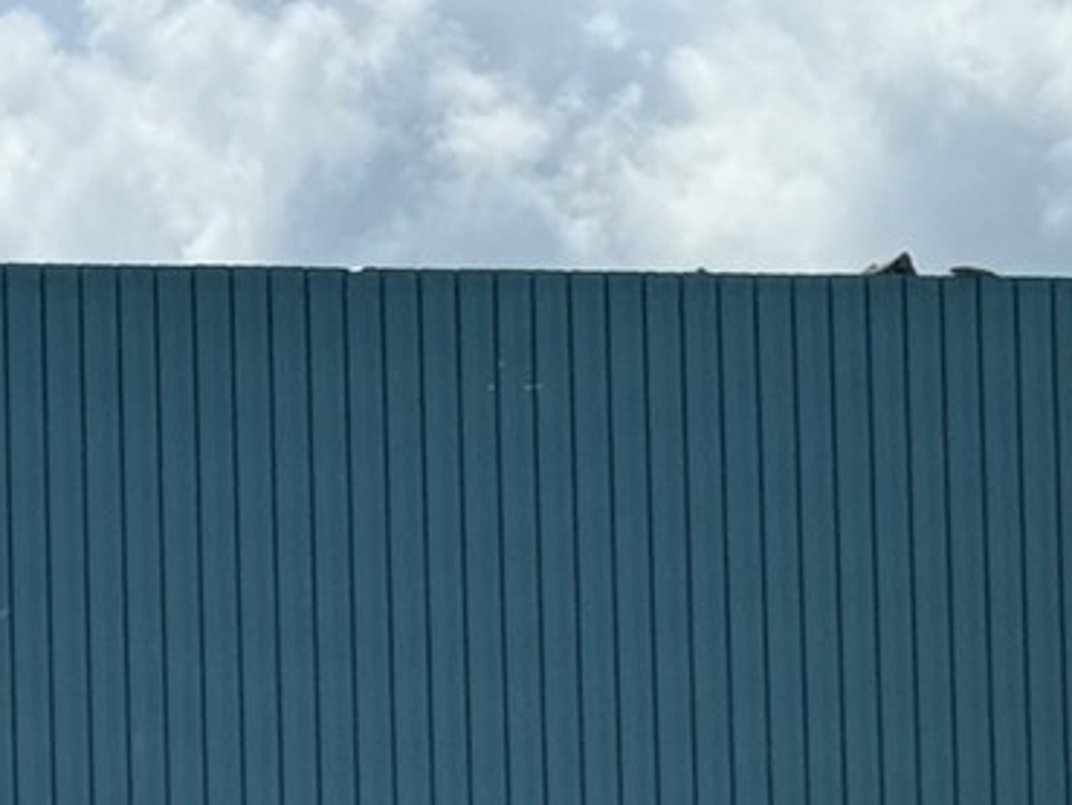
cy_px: 1691
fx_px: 7716
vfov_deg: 5.8
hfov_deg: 7.6
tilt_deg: +4.9
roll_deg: +1.2
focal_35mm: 249
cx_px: -1031
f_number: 1.78
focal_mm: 6.76
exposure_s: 1/11364
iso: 80
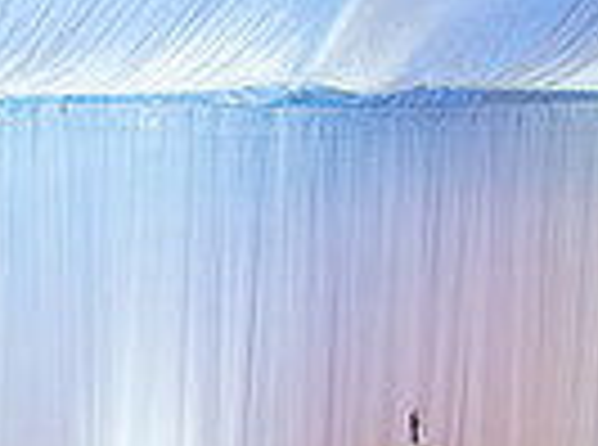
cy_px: 750
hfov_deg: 18.3
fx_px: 1740
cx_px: -153
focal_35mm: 101
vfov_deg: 13.4
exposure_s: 1/125
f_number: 3.2
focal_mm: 24
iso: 1000
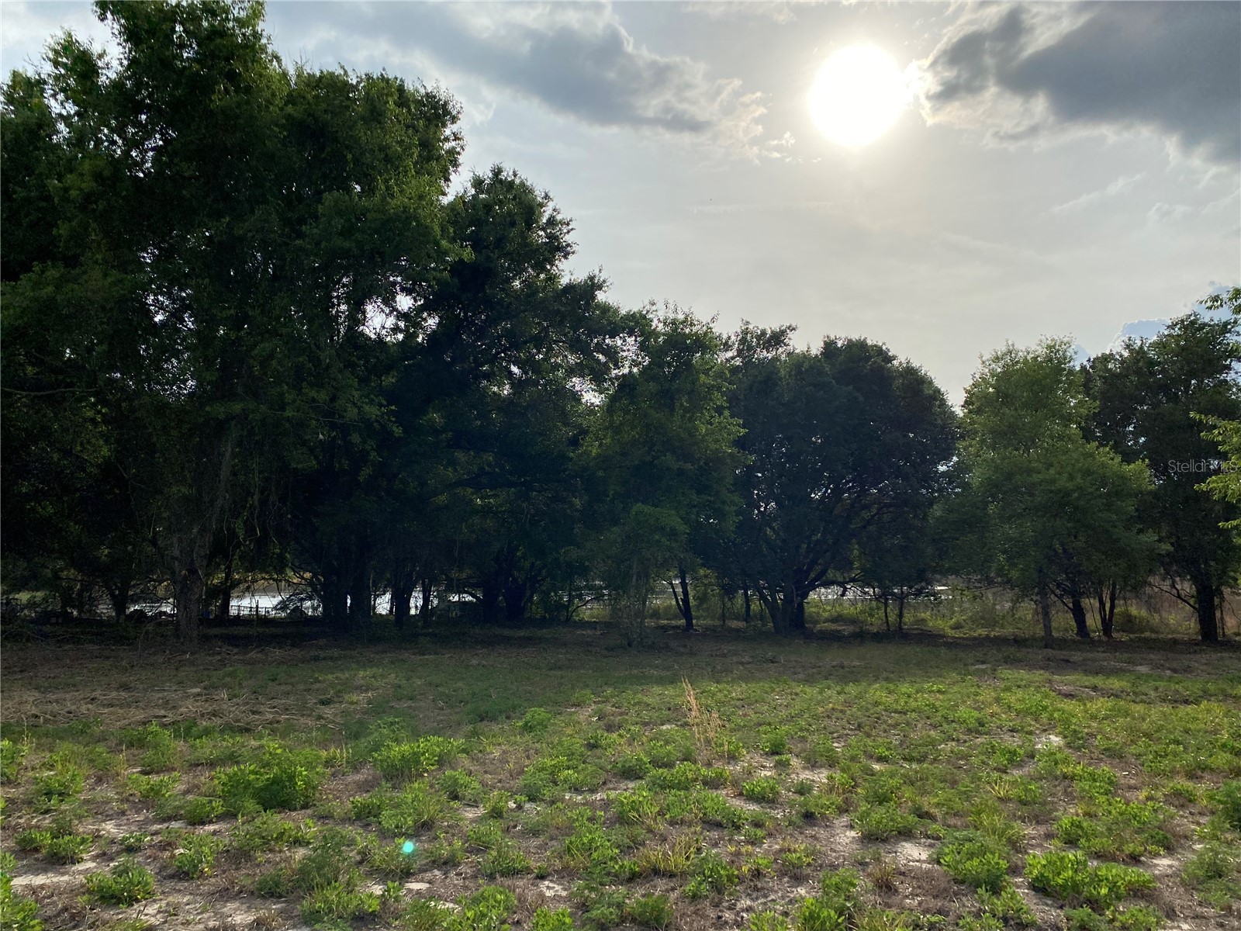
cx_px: 620
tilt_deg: +4.9
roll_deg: +1.4
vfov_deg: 53.1
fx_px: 932
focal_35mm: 26
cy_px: 466
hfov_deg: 67.3
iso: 32
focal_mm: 4.25
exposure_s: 1/7194
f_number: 1.8
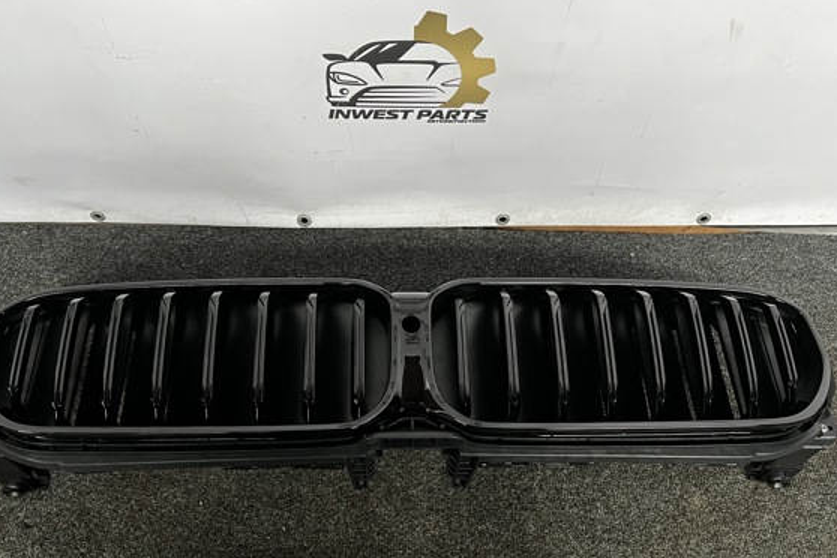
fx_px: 721
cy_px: 341
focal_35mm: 31
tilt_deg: -61.8
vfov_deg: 42.1
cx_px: 402
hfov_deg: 60.3
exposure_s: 1/57
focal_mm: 5.7
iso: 500
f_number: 1.5
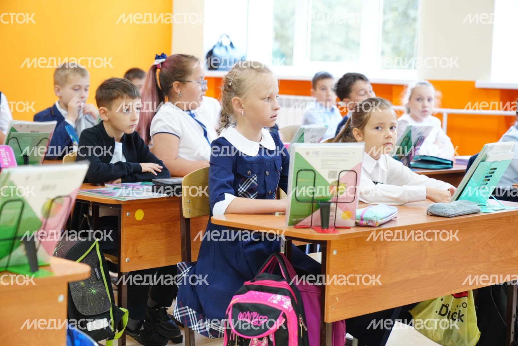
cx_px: 259
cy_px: 173
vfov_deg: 19.5
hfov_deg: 28.8
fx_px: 1008
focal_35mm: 70
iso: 1600
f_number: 3.5
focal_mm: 70
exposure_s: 1/125
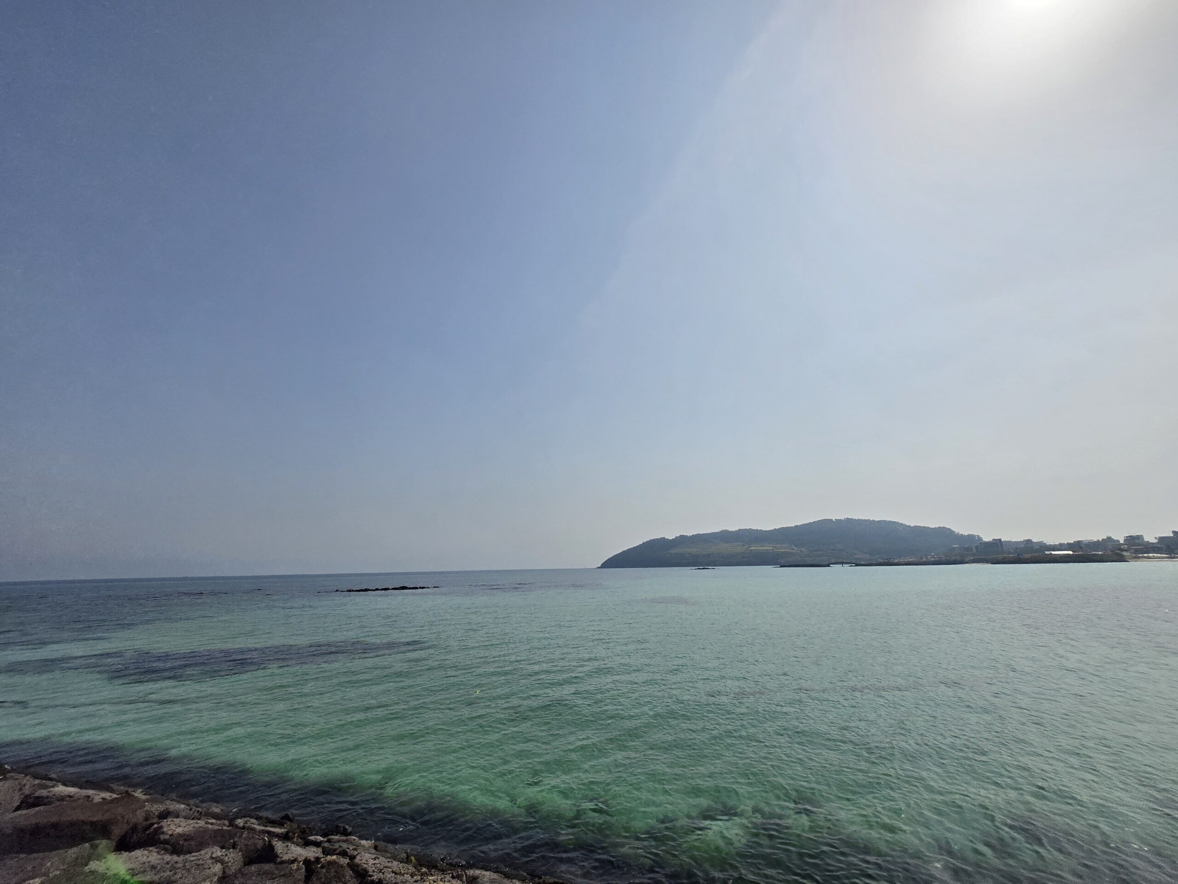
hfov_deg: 106.2
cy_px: 442
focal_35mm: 13
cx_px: 589
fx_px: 442
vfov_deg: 89.9
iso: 25
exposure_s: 1/4952
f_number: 2.2
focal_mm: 1.7
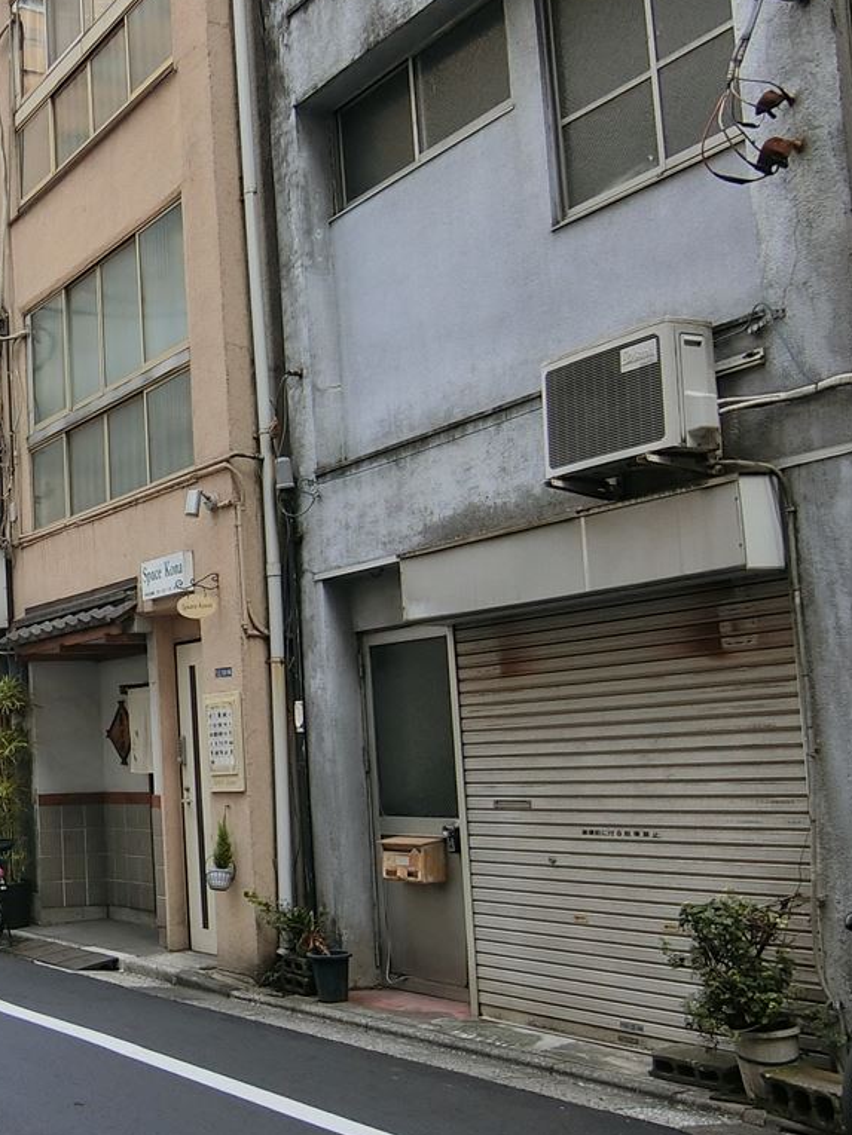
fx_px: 1444
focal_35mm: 44
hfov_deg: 29.0
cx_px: -140
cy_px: 657
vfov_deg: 42.8
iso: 100
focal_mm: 4.6
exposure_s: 1/125
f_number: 2.8
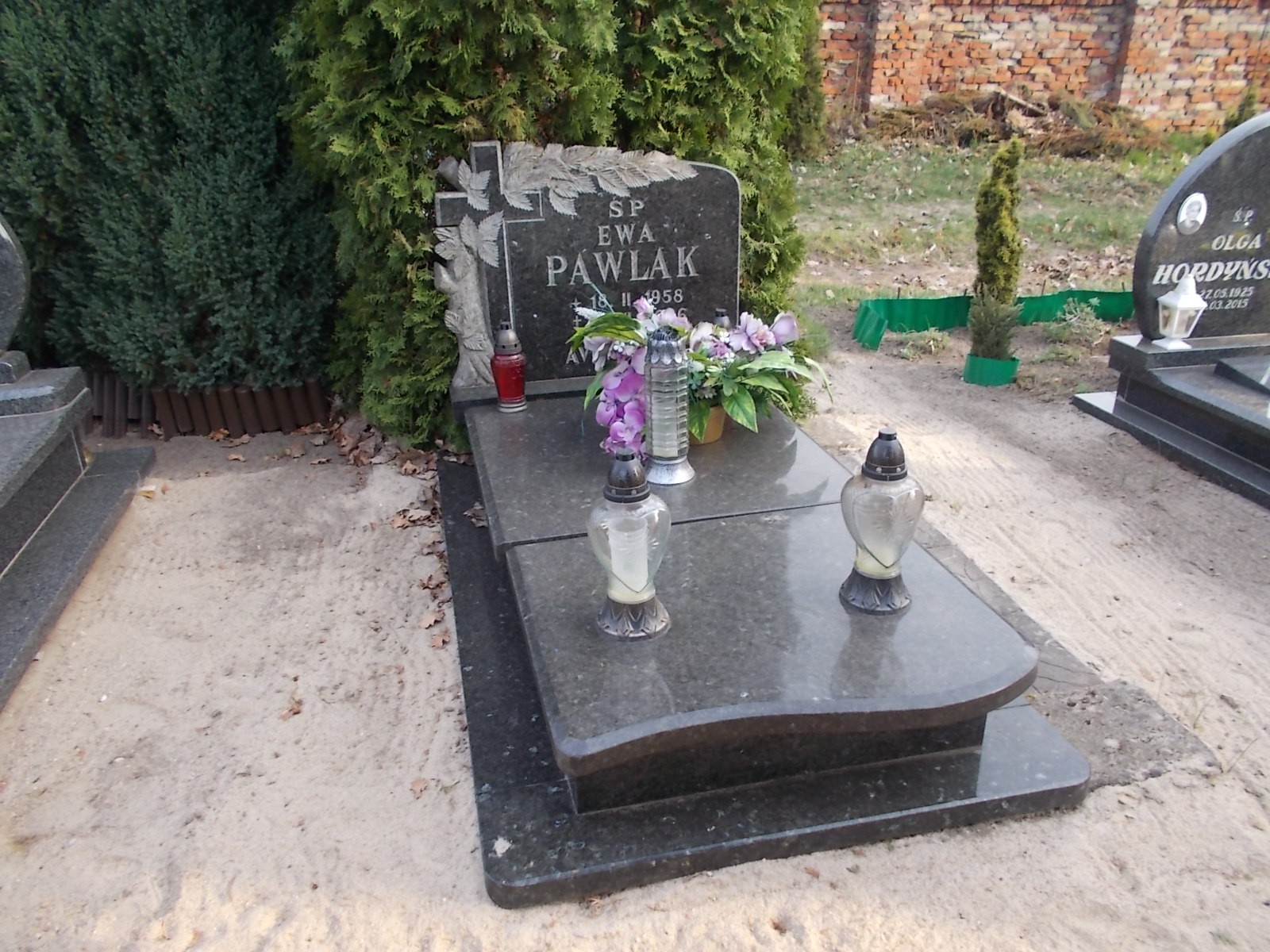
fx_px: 954
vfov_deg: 53.1
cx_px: 635
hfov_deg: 67.3
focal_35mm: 26
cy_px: 476
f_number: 3.2
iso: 80
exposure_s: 1/125
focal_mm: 4.6
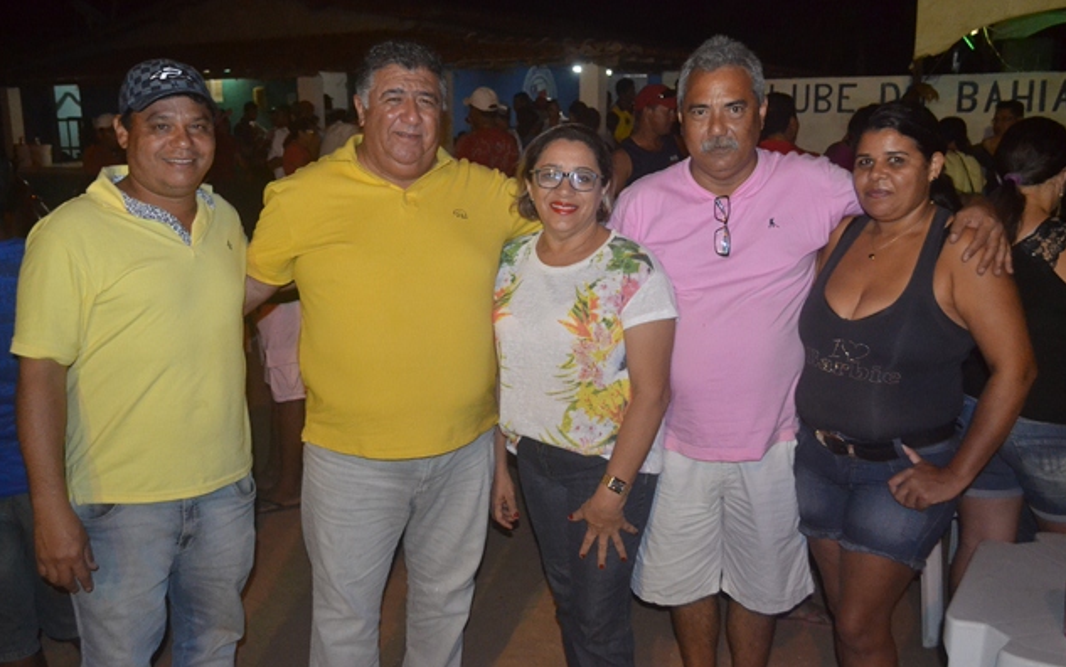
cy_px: 319
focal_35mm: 34
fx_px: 988
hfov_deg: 56.7
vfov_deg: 37.3
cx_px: 529
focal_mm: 22
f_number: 3.8
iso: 3200
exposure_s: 1/60
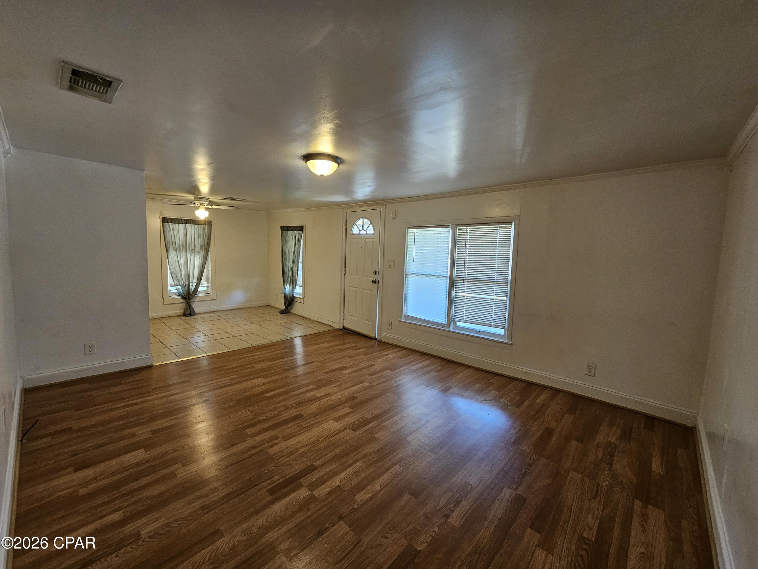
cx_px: 379
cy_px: 284
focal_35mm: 13
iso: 250
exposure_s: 1/60
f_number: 2.2
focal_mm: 2.2
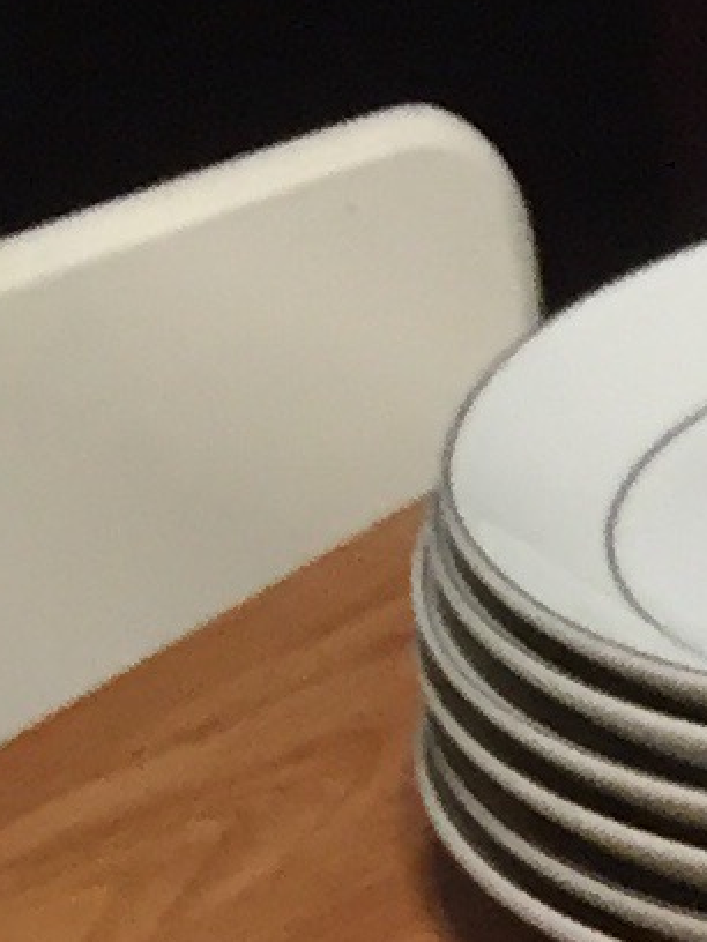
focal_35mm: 232
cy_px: 3539
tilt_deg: -48.2
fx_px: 6318
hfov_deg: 6.2
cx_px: 1580
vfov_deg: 6.9
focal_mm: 4.15
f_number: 2.2
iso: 80
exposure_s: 1/30
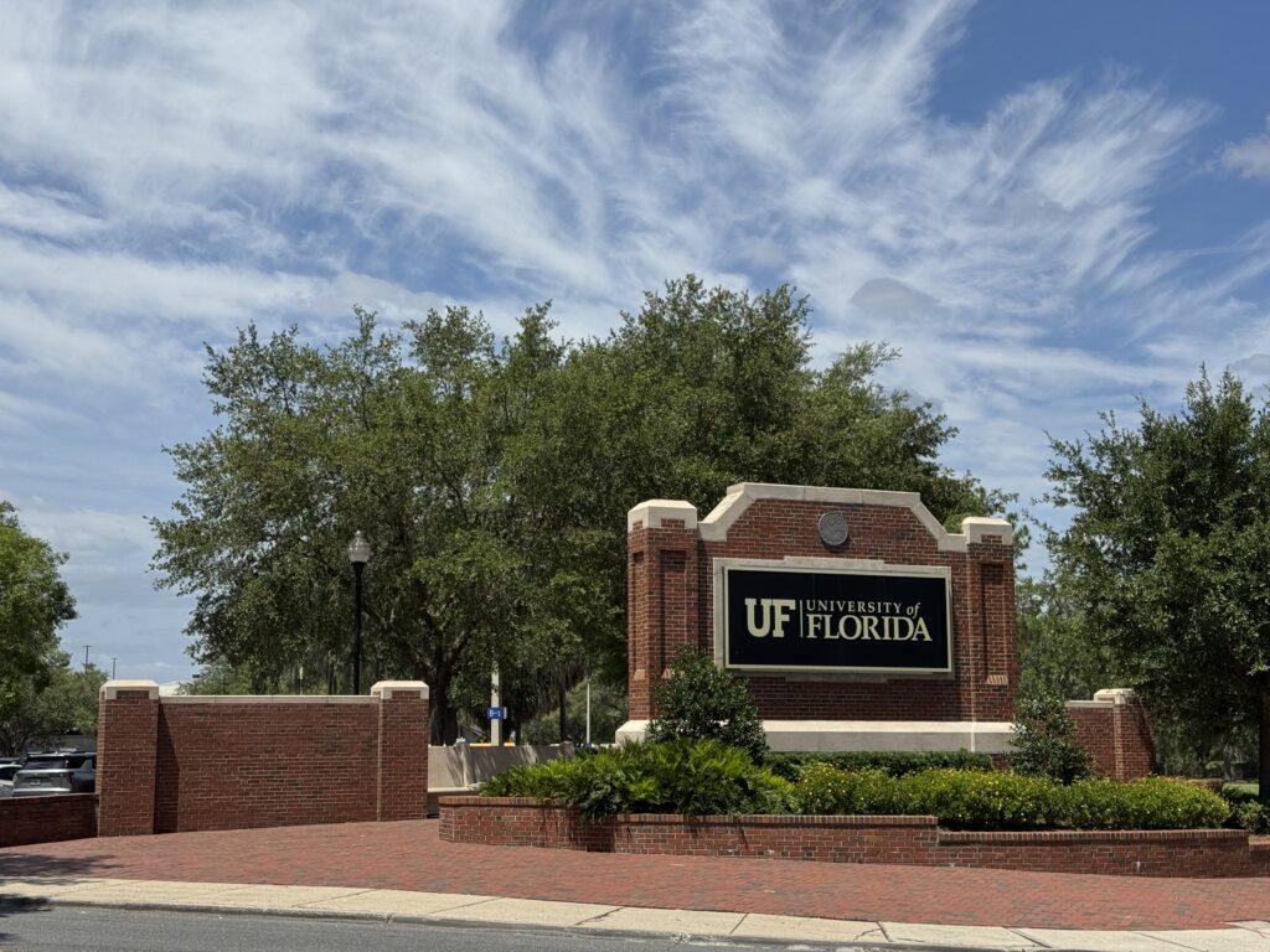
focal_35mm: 48
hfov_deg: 39.7
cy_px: 476
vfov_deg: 30.3
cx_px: 635
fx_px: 1761
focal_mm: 6.76
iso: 64
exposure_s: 1/5848
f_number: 1.78
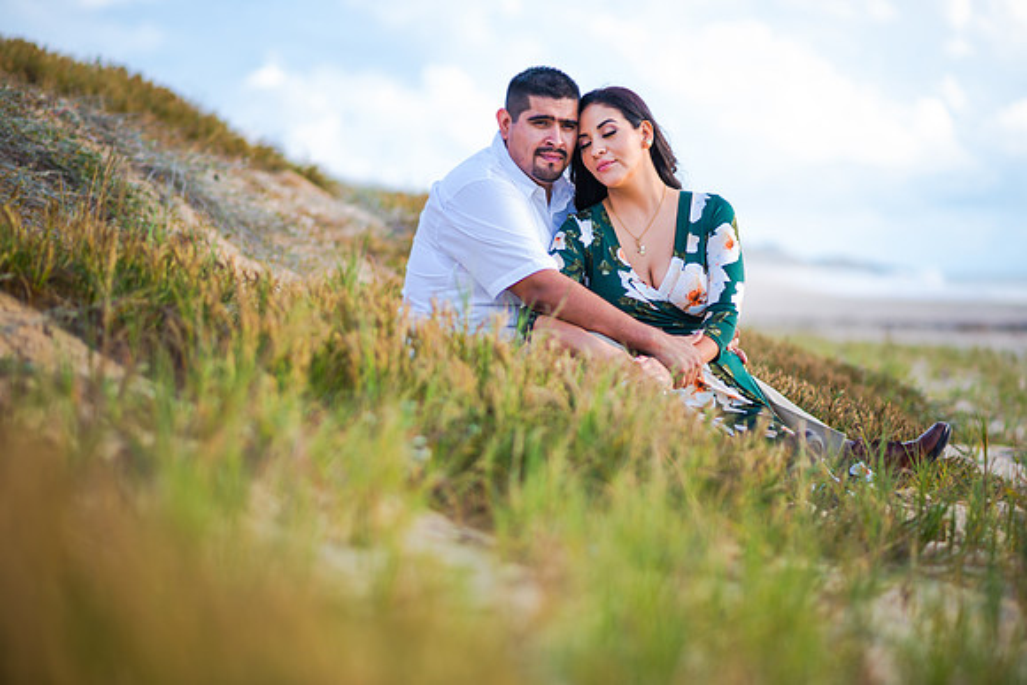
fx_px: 2425
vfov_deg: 16.1
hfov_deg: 23.9
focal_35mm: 85
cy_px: 342
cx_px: 514
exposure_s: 1/500
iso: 64
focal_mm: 85
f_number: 1.8
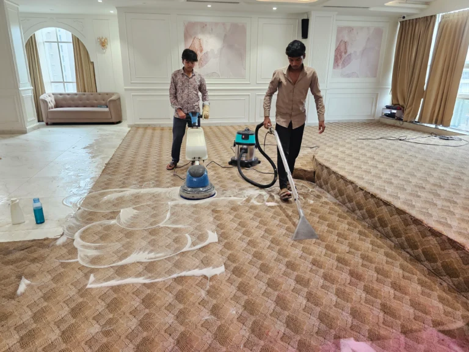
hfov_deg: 73.9
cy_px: 176
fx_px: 312
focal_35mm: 23
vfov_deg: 58.9
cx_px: 234
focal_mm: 6.3
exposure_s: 1/100
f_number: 1.7
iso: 200
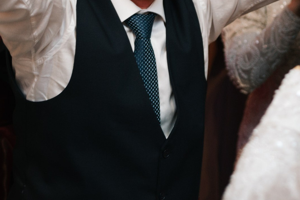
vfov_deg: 9.9
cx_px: 170
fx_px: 1150
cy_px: 15
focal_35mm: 138
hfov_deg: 14.9
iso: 640
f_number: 2
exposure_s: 1/160
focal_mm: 35
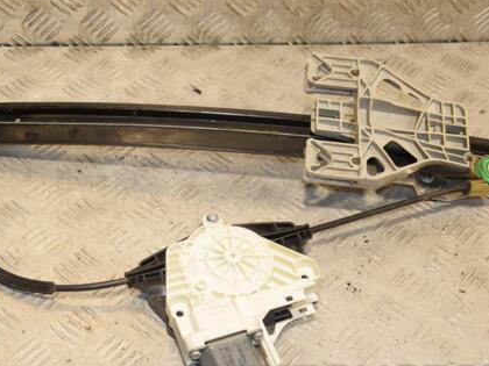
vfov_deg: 22.2
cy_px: 228
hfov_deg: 29.4
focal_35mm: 66
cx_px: 213
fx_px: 932
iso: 800
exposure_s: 1/200
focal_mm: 32
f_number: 8
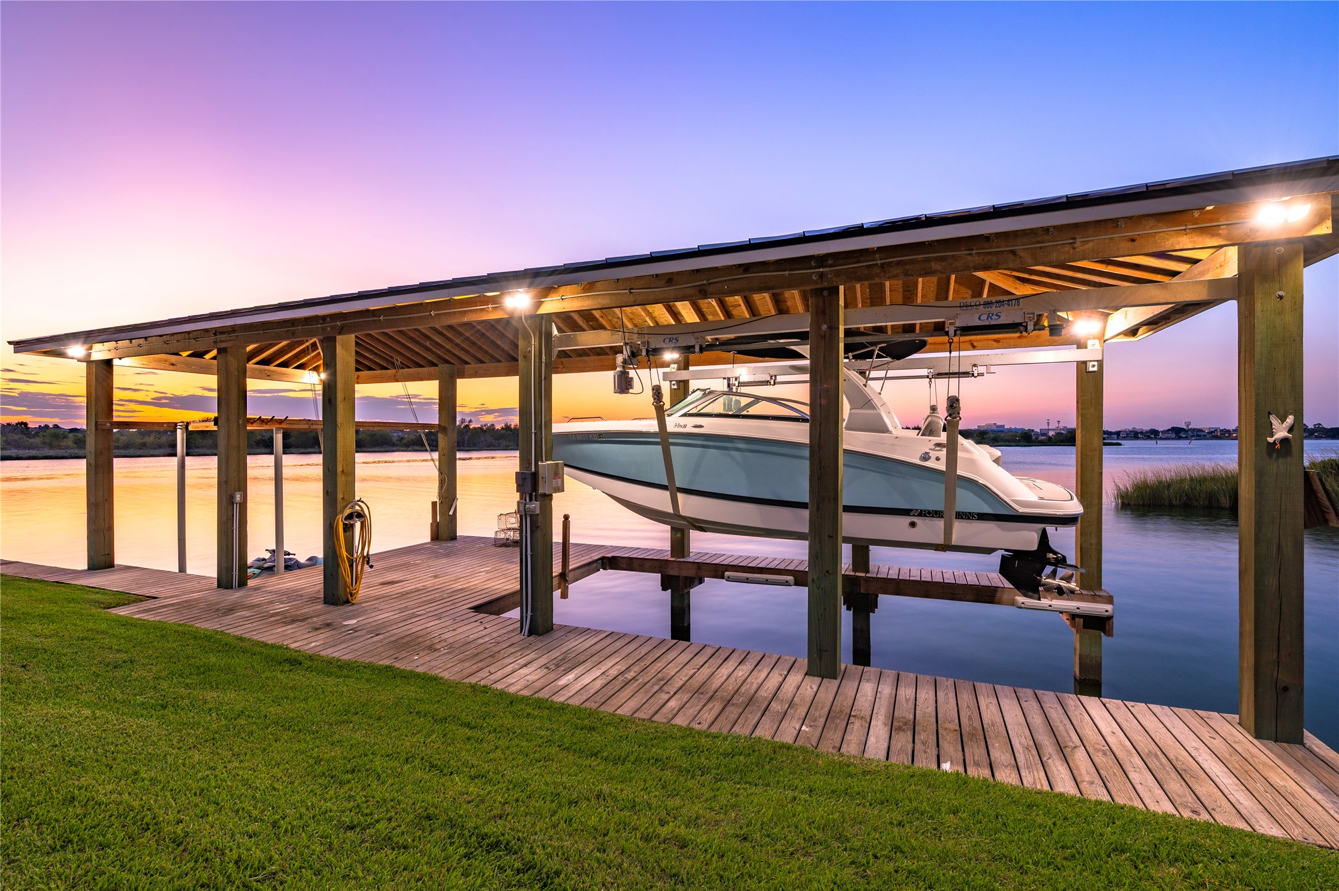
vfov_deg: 73.7
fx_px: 595
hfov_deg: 96.8
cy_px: 446
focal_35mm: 16
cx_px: 670
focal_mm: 16
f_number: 9
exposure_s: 1/2.5
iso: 125
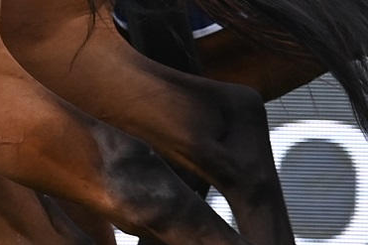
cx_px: -532
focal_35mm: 1351
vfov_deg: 1.0
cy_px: -108
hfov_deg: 1.5
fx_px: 13803
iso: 900
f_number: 5.3
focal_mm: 200
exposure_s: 1/1250
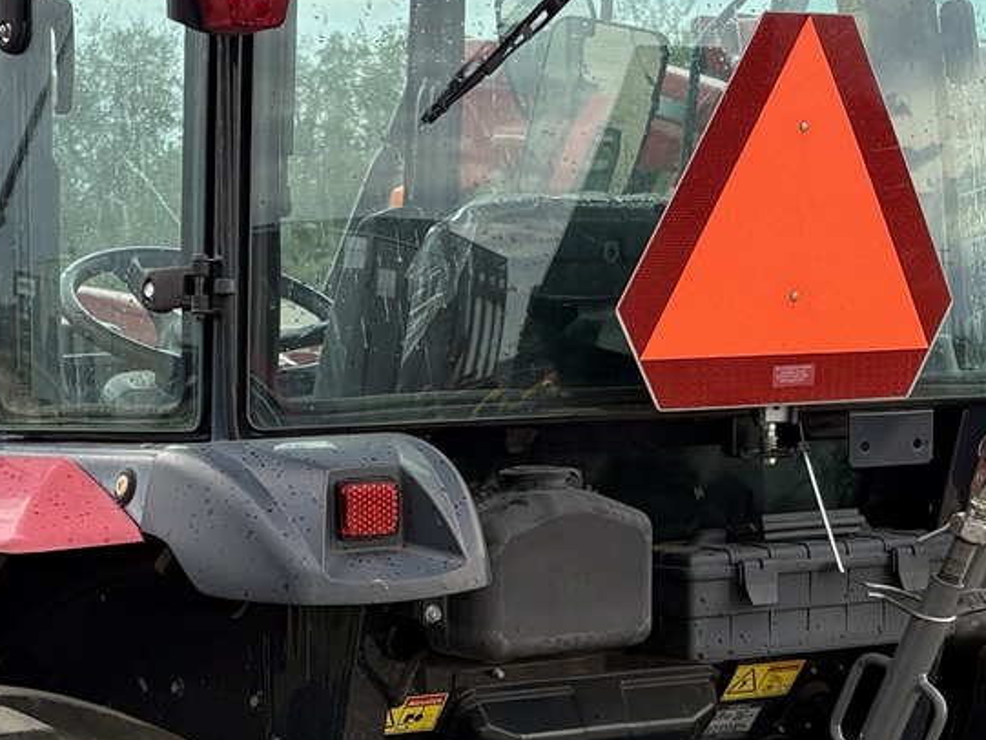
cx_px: 227
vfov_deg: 15.3
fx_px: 2735
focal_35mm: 96
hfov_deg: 20.3
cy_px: 612
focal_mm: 5.96
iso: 50
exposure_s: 1/623
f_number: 1.6
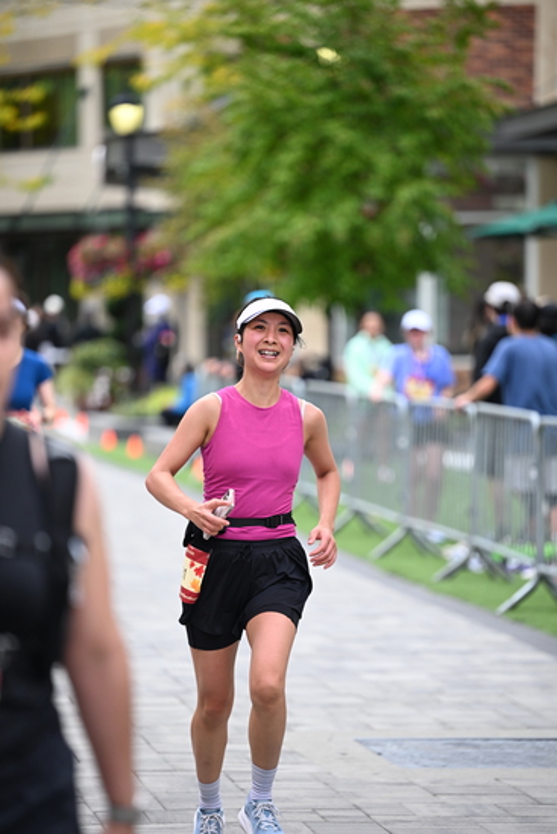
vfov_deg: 12.8
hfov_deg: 8.6
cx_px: 278
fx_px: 3711
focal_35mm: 160
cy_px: 417
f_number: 2.8
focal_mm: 160
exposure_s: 1/2000
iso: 640
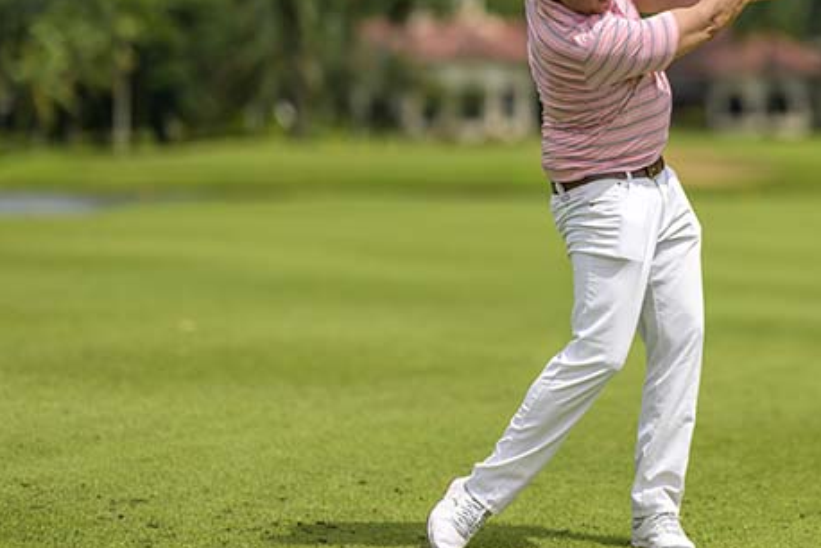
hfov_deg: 11.5
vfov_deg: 7.7
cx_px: 713
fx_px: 4062
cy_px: 98
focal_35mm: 178
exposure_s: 1/20000
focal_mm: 85
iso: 100
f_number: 1.2
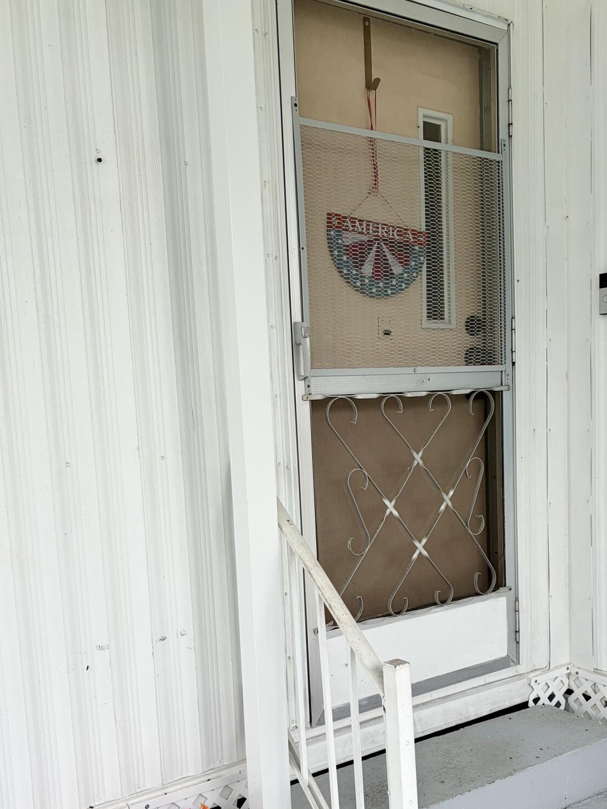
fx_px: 819
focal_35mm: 35
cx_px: 341
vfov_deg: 52.1
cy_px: 505
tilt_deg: -7.5
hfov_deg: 40.6
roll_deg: +2.4
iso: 50
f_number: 1.6
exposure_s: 1/581
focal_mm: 5.96
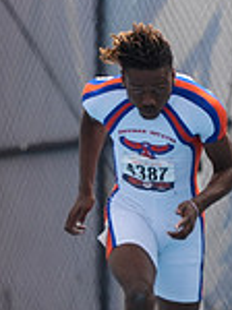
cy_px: 220
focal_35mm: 2233
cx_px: -331
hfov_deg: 0.7
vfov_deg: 0.9
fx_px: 20011
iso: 500
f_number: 6.3
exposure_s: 1/1600
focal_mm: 600
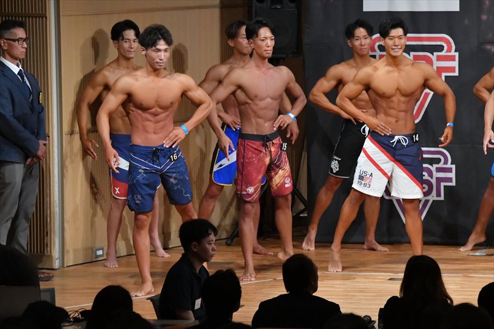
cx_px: 247
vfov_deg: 5.7
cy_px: 164
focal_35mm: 240
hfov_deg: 8.6
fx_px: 3292
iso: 10000
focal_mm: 160
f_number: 5.6
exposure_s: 1/400
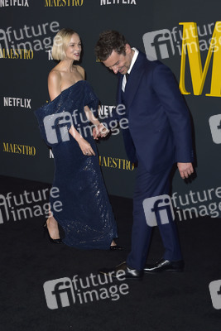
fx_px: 414
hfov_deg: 29.9
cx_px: 110
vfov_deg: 43.6
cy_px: 166
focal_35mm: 45
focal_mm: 45
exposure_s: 1/250
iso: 320
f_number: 6.3
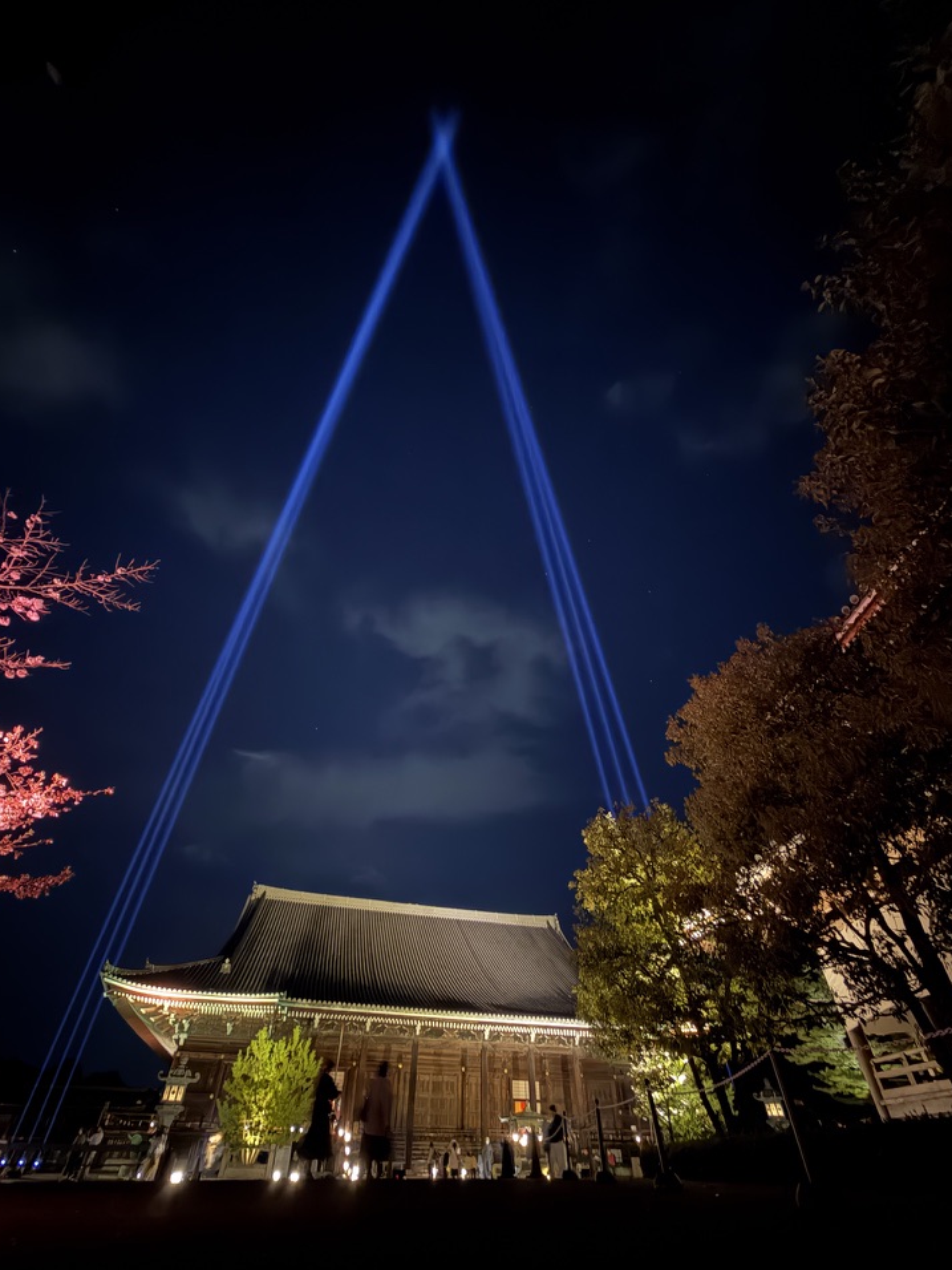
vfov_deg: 98.0
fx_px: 550
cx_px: 469
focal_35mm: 15
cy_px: 678
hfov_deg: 81.7
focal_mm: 2.22
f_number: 2.2
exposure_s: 1/4
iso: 2500
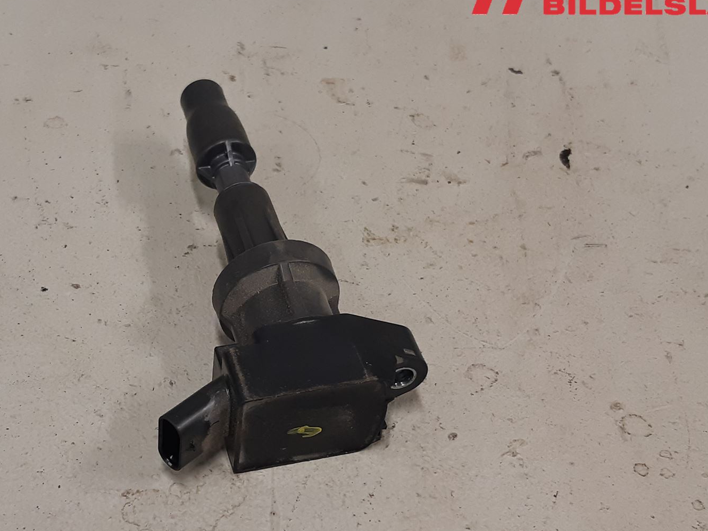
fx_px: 818
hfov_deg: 46.3
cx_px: 254
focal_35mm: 40
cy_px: 333
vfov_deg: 35.7
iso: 100
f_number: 1.7
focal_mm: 3.93
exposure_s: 1/50
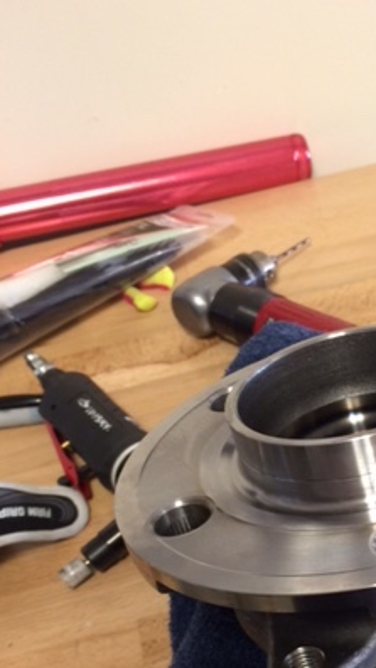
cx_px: 398
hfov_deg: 22.4
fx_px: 903
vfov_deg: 39.1
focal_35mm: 51
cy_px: 526
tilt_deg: -48.1
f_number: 2.2
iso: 125
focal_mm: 4.15
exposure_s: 1/30
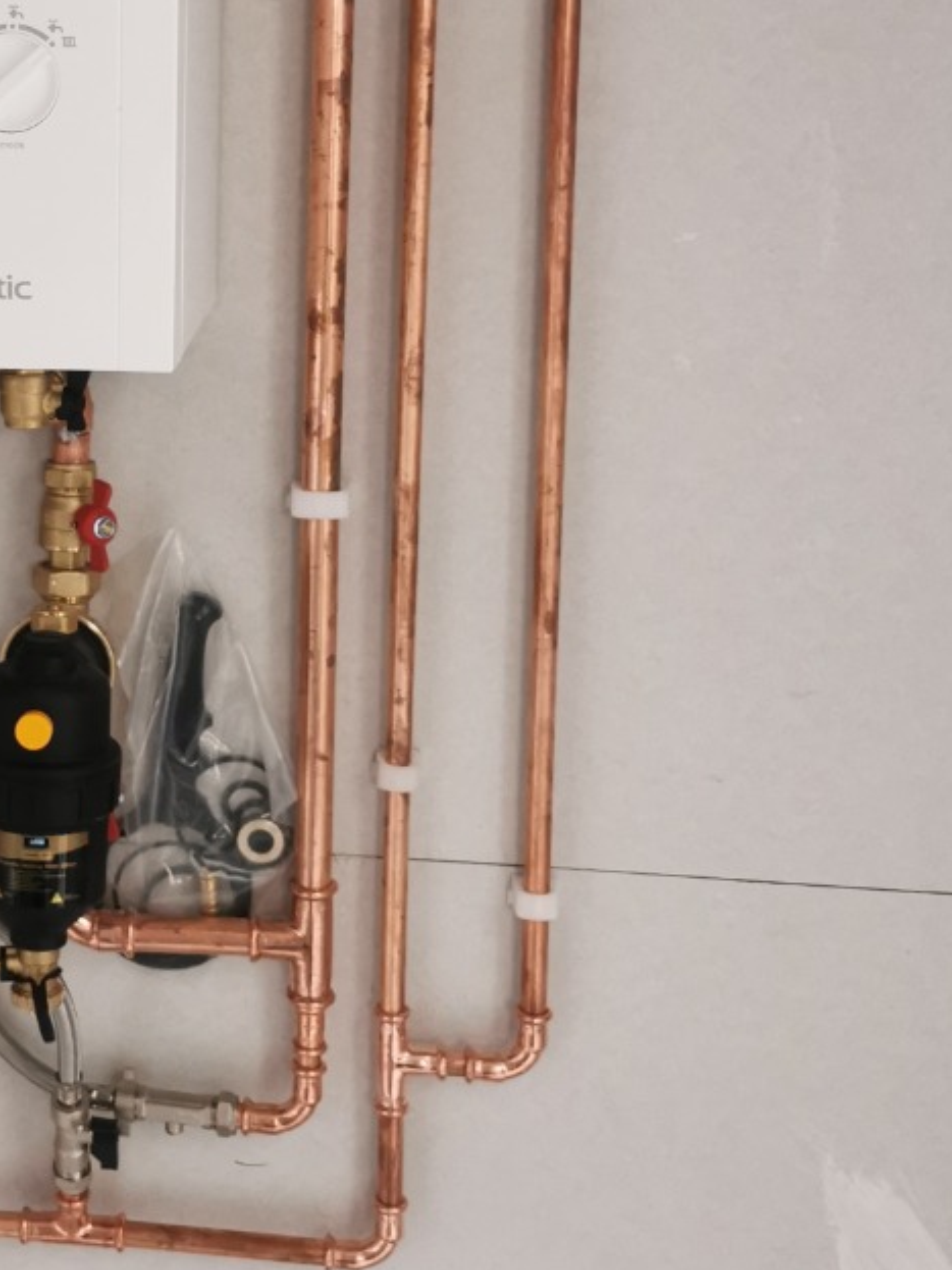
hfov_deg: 26.8
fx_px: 1907
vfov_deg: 36.3
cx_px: 49
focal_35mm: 52
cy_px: 391
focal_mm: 5.56
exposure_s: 1/50
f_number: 1.6
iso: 320
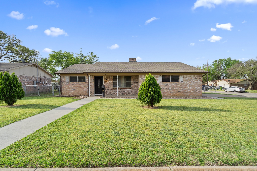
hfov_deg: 93.3
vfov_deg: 70.4
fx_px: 121
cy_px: 86
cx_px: 128
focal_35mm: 17
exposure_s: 1/30
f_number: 8
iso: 200
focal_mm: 17
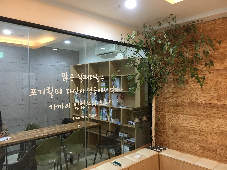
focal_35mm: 29
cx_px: 114
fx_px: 190
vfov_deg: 48.2
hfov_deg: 61.7
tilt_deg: -0.8
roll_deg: -0.5
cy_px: 85
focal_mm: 4.15
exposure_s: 1/30
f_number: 2.2
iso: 125
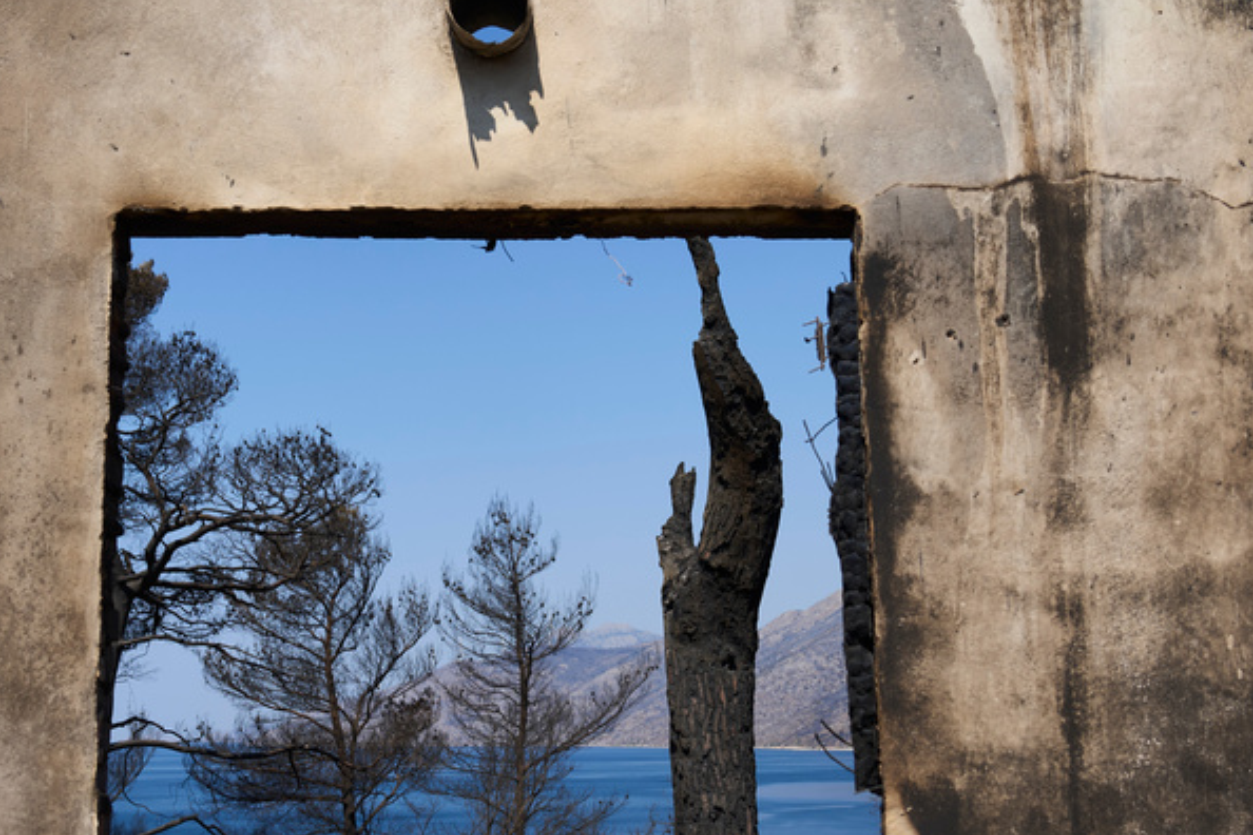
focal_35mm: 50
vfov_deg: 27.0
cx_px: 510
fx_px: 1740
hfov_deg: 39.5
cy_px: 354
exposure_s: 1/1250
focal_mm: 29
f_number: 4
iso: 160
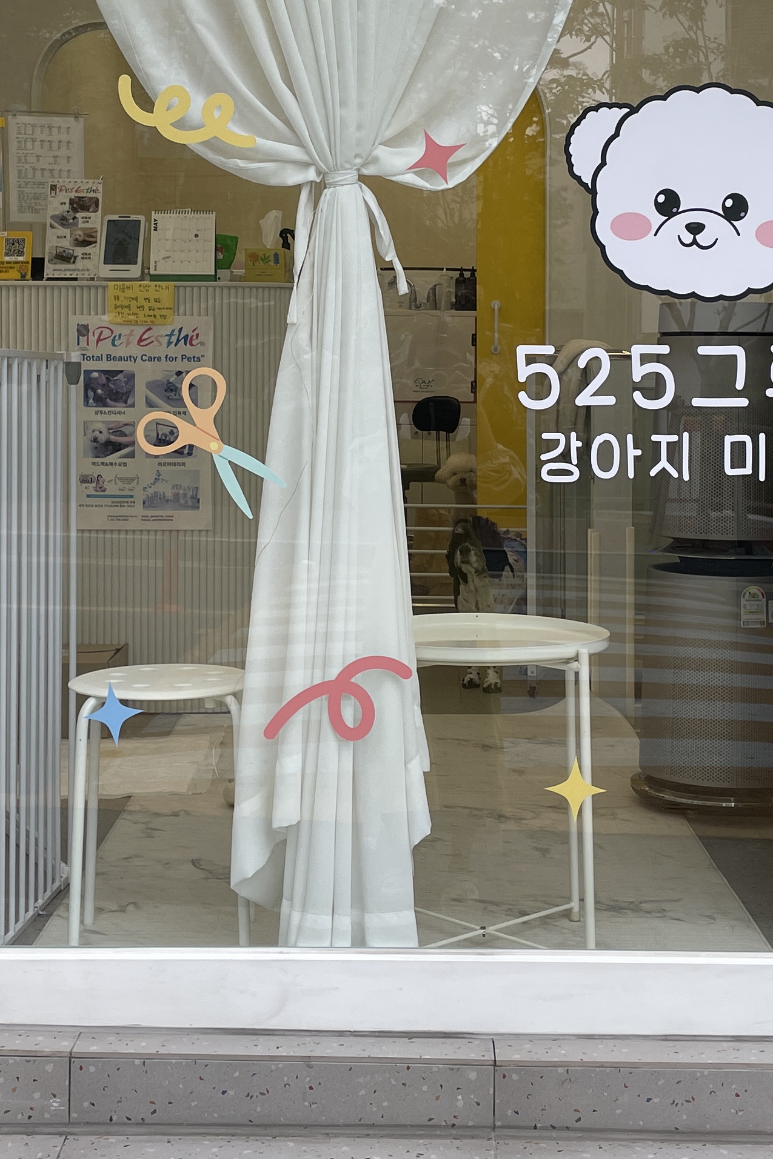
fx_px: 1836
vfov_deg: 34.8
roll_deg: +0.0
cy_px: 413
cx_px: 394
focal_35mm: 57
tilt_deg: -0.8
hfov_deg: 23.8
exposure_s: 1/509
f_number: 1.6
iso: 32
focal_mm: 4.2
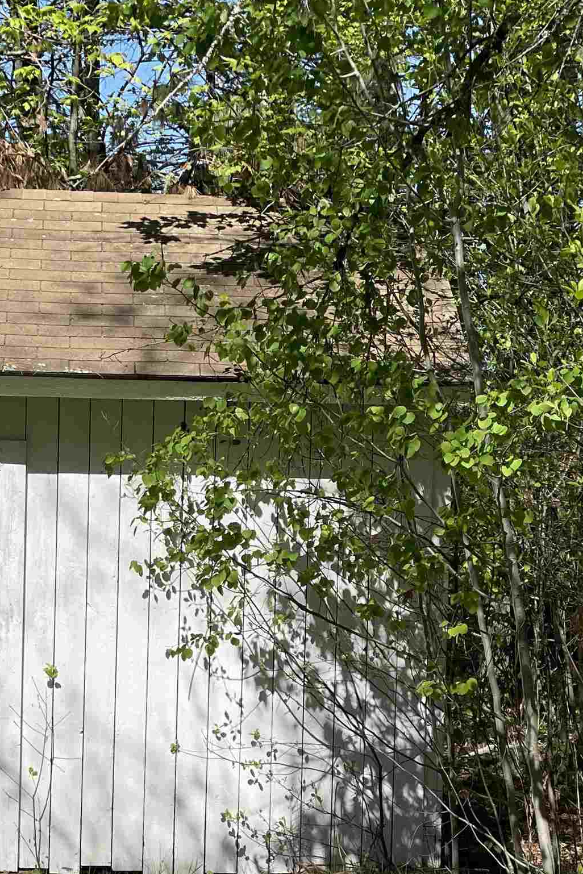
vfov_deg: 18.8
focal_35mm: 108
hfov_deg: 12.7
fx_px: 2622
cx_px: 278
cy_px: 643
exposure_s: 1/2398
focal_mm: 6
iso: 32
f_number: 2
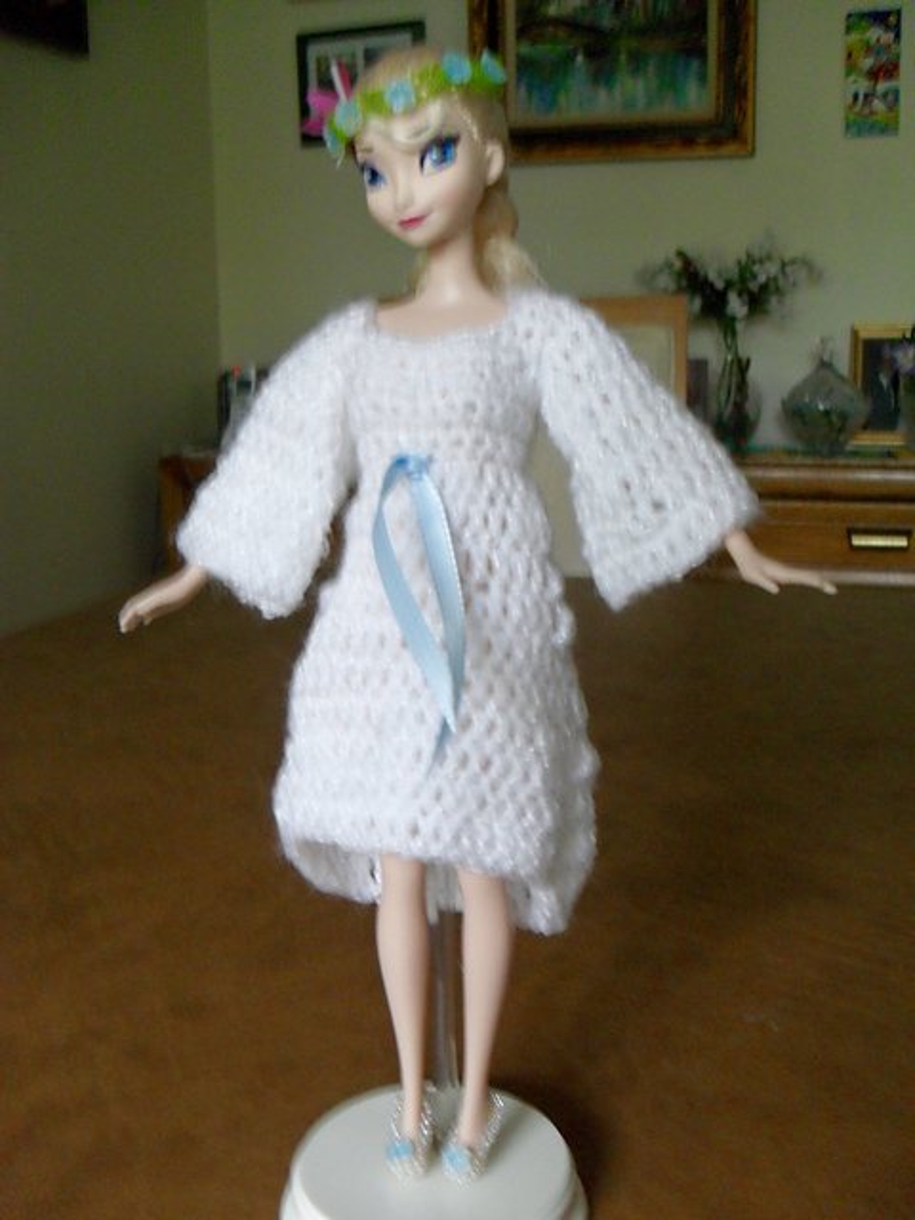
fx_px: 1234
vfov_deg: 52.6
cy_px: 610
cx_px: 458
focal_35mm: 35
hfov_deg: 40.7
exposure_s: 1/20
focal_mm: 6.2
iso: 200
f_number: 2.8
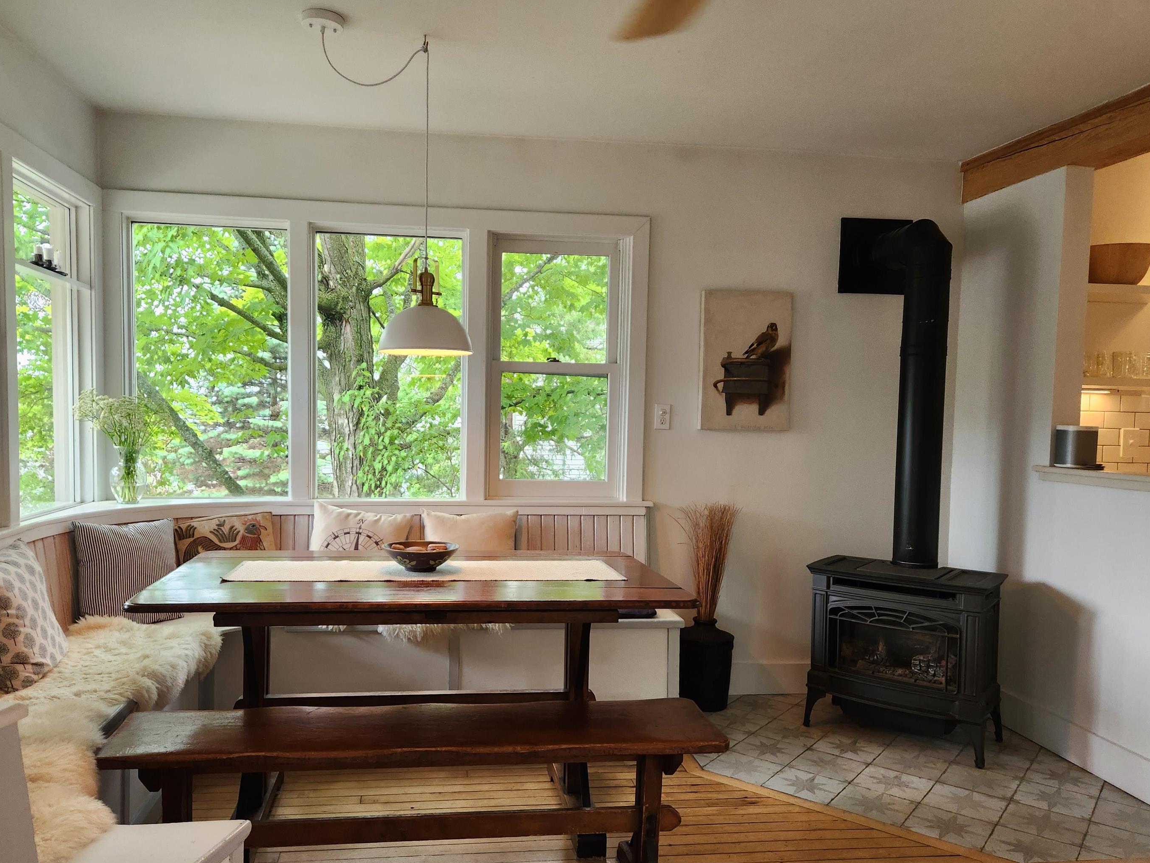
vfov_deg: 53.0
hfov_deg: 67.2
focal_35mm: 26
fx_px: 864
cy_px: 467
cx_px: 539
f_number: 1.8
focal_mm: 5.4
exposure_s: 1/120
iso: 200
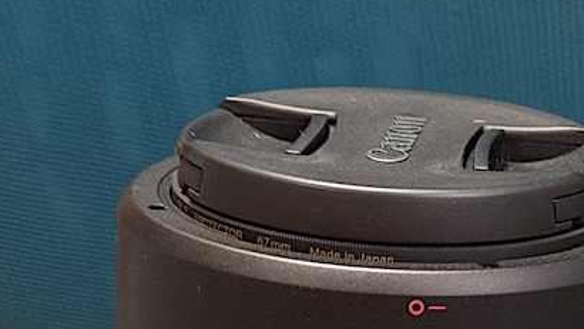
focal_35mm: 153
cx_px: 823
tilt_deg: -22.9
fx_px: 2370
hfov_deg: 13.4
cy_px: 540
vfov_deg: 7.7
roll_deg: -0.6
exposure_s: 1/20
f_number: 1.78
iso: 640
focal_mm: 6.76
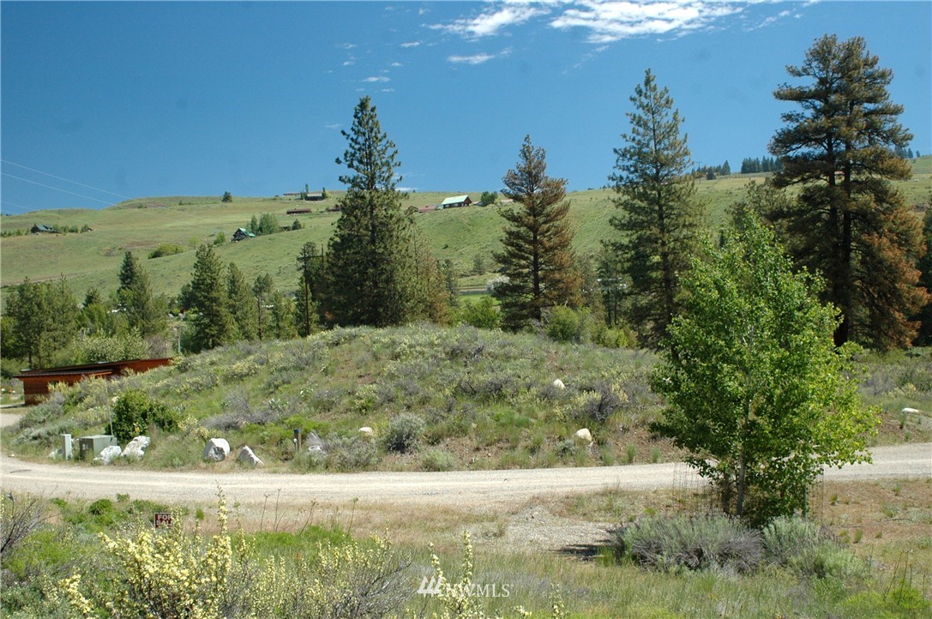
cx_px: 466
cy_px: 310
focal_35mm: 42
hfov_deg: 46.4
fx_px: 1086
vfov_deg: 31.8
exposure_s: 1/160
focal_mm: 28
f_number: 6.3
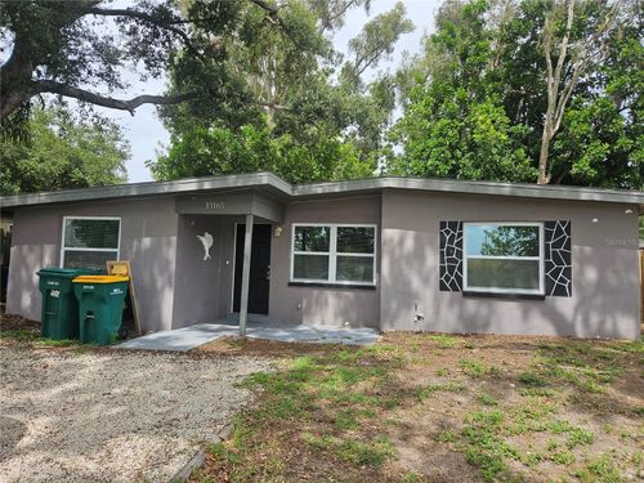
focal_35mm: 23
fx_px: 428
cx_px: 322
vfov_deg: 58.9
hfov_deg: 73.9
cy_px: 242
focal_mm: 5.4
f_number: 1.8
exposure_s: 1/1186
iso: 25
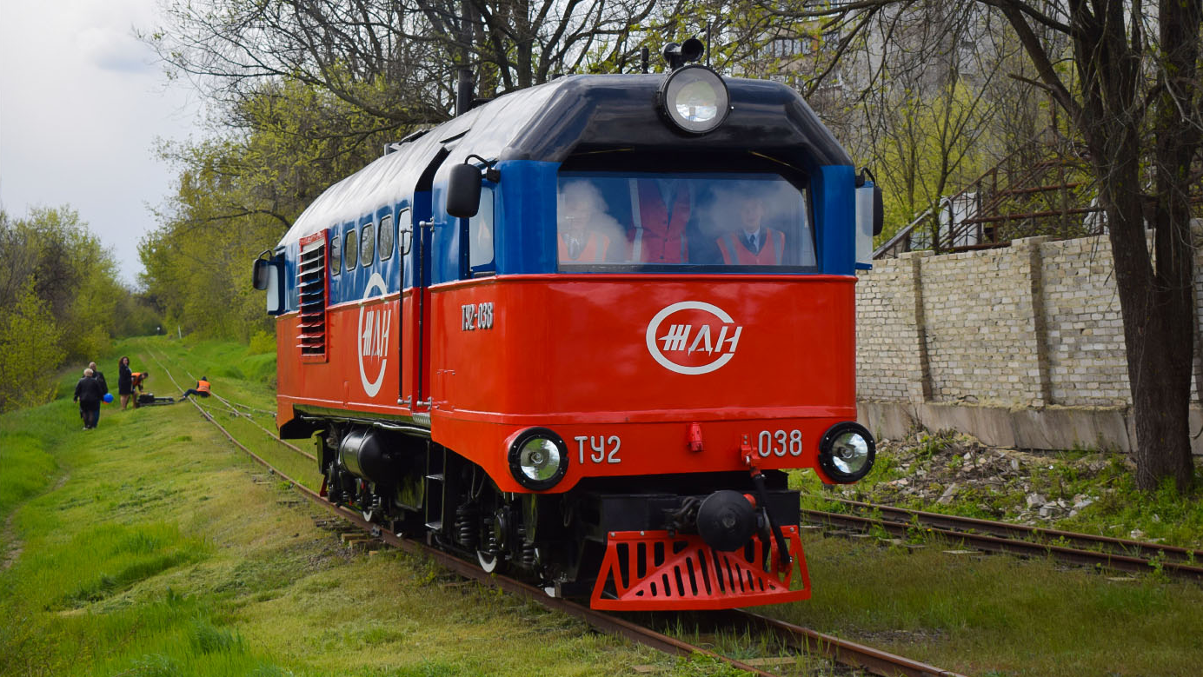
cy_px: 332
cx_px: 601
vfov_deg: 19.1
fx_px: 2010
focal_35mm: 63
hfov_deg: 33.3
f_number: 4.8
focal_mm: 40
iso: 100
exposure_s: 1/500
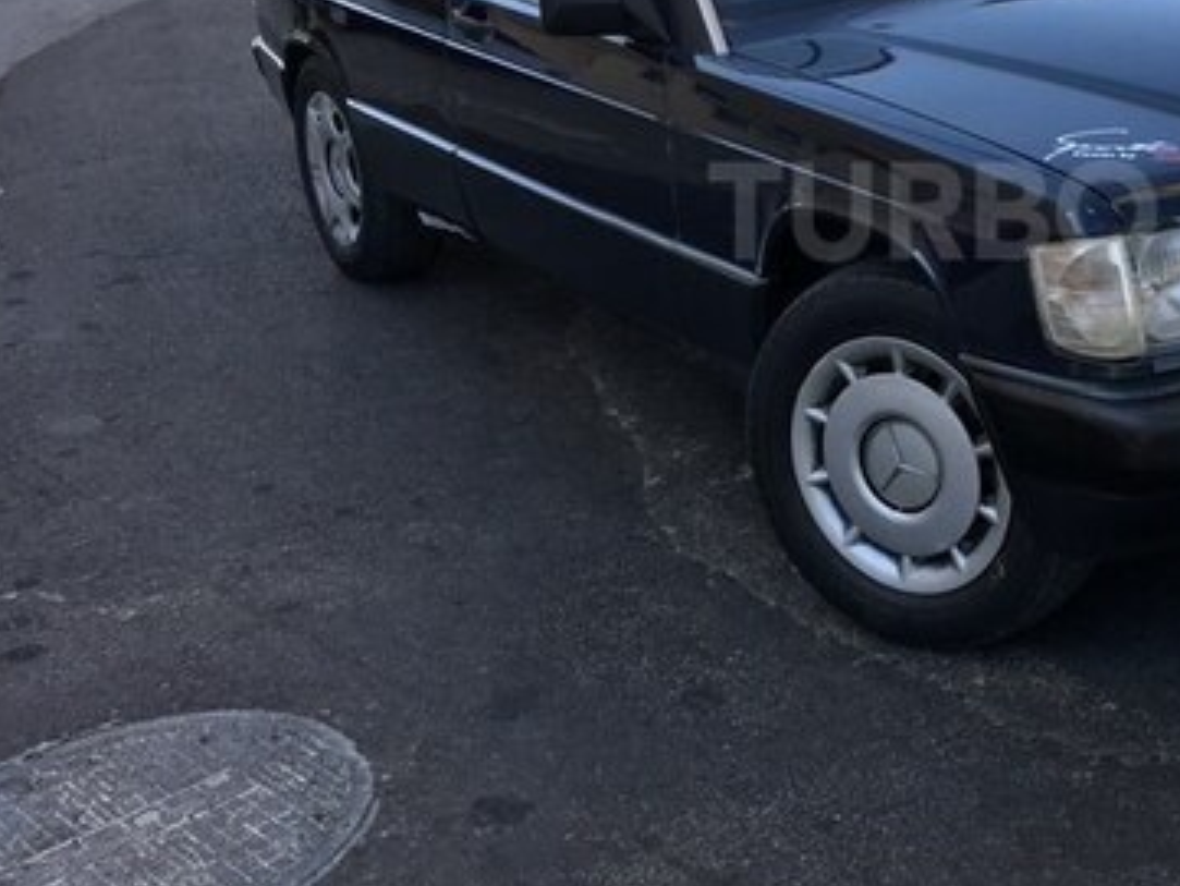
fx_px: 1807
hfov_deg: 34.3
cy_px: 211
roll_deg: +2.1
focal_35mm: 53
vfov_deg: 27.1
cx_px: 1043
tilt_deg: -14.9
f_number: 2.2
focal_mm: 4.15
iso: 25
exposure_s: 1/418
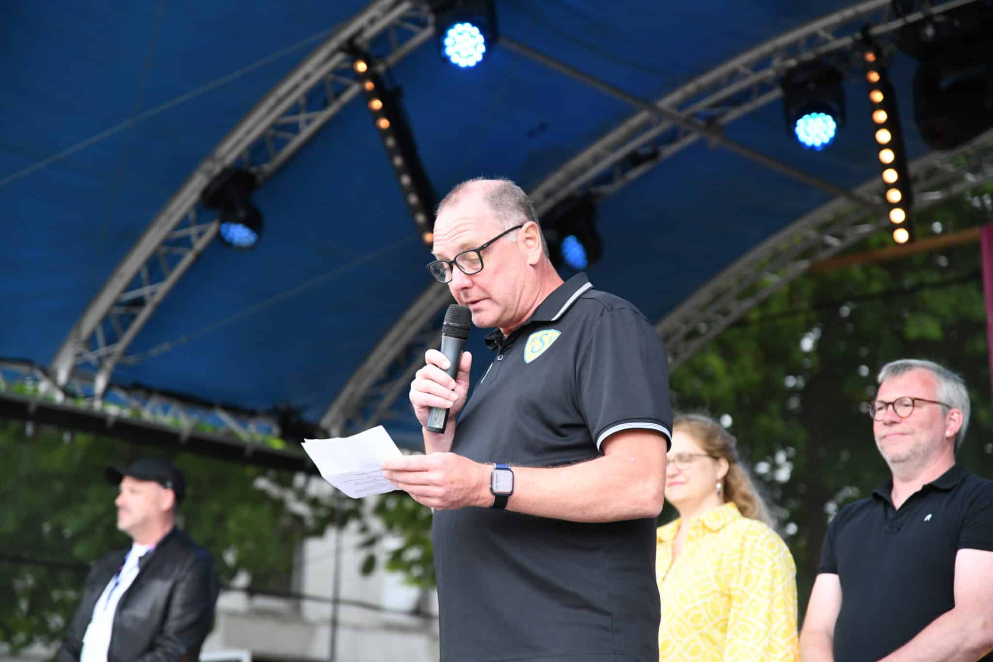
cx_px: 496
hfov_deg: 28.8
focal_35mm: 70
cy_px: 331
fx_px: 1931
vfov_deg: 19.5
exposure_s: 1/1250
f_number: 2.8
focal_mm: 70
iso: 1250
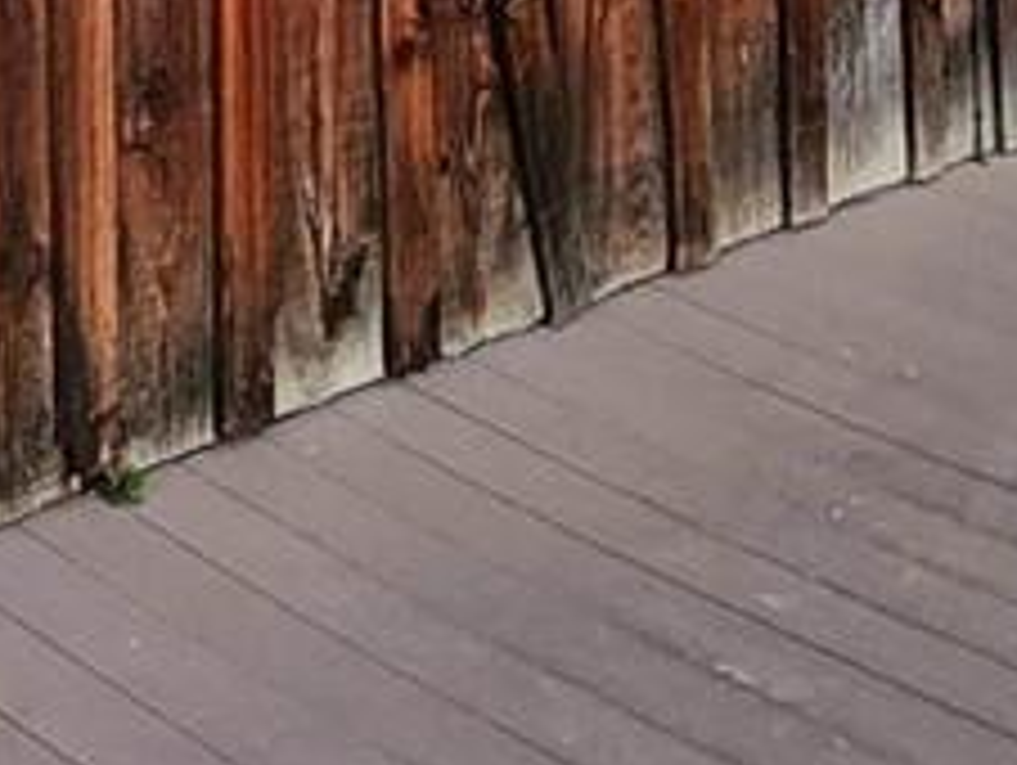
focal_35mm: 92
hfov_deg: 20.4
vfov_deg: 12.2
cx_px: -86
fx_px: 2706
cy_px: -1170
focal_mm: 2.2
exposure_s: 1/30
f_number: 2.2
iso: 320
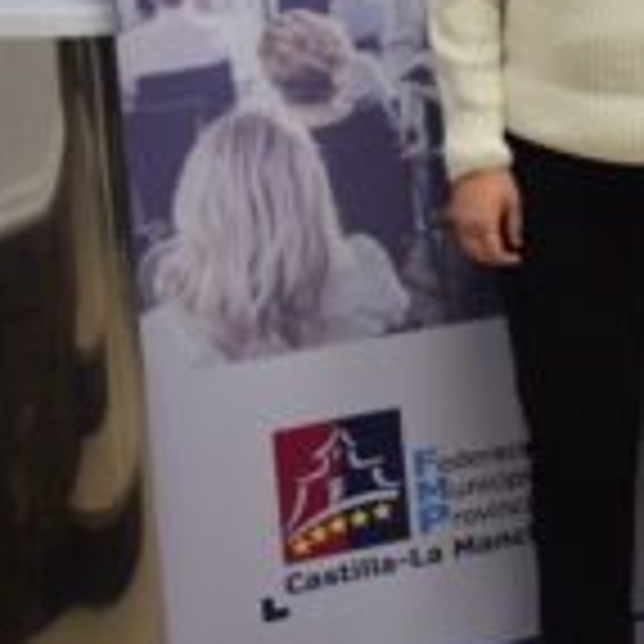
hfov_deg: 15.1
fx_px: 2021
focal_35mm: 96
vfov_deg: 17.1
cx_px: 1247
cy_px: -171
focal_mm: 18
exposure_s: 1/60
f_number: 4
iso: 500
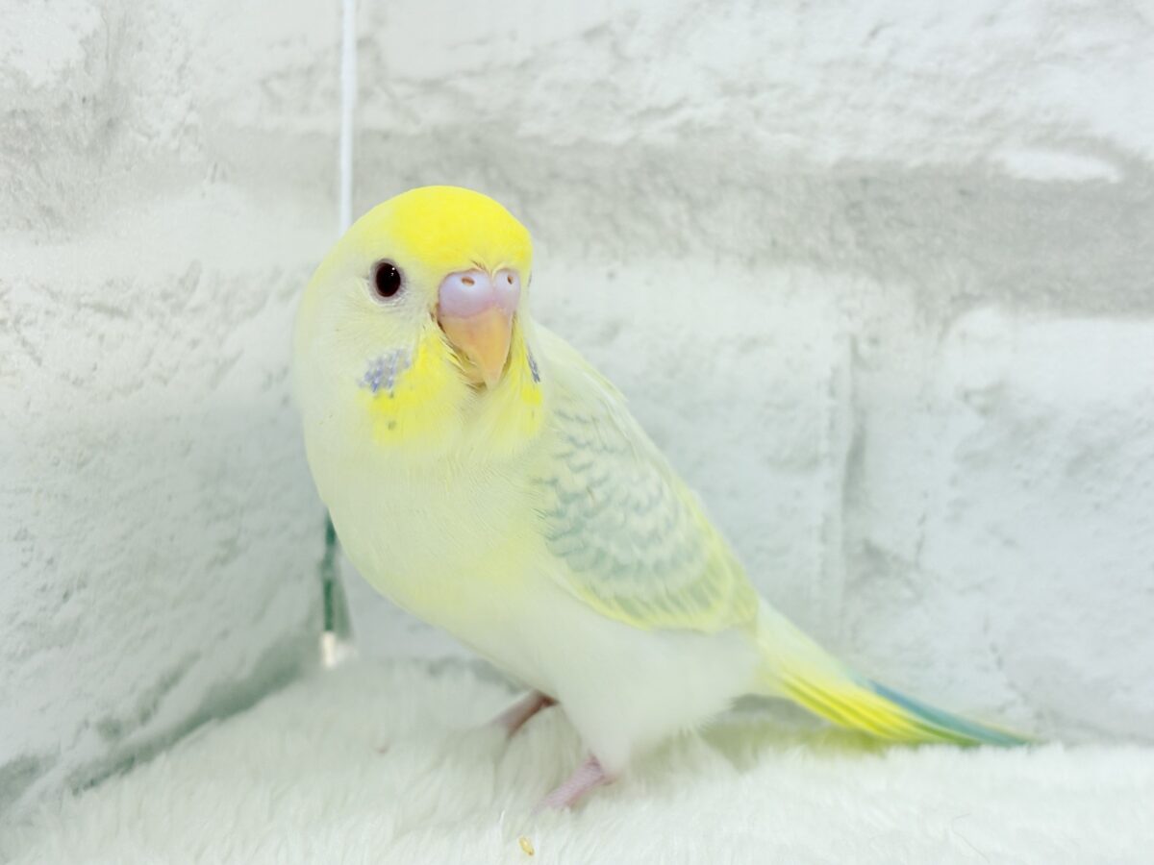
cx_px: 577
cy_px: 432
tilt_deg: -5.8
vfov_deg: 28.0
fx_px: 1734
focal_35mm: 52
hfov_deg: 36.8
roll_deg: -1.5
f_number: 1.6
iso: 40
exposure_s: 1/50
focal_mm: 5.96
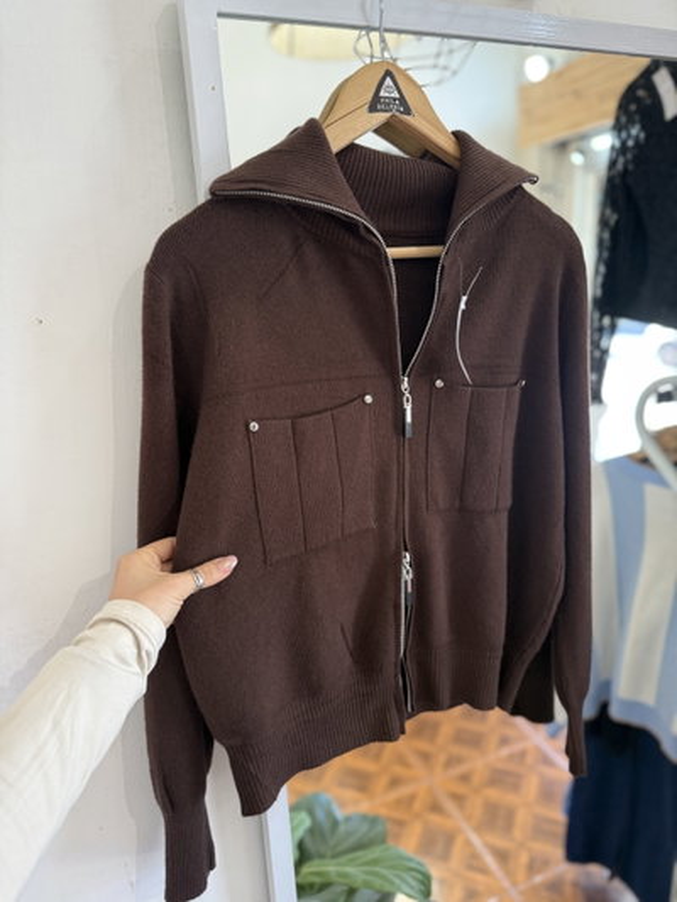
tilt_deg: -14.9
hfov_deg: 56.8
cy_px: 451
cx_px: 338
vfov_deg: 71.6
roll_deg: +3.4
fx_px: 626
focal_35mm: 24
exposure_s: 1/76
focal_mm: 6.76
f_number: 1.78
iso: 200
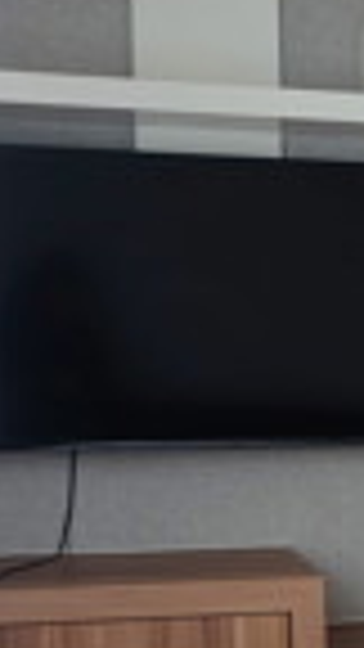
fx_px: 1802
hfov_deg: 9.4
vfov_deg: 20.2
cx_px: 1043
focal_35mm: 105
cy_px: 508
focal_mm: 16
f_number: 3.5
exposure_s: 1/30
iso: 200
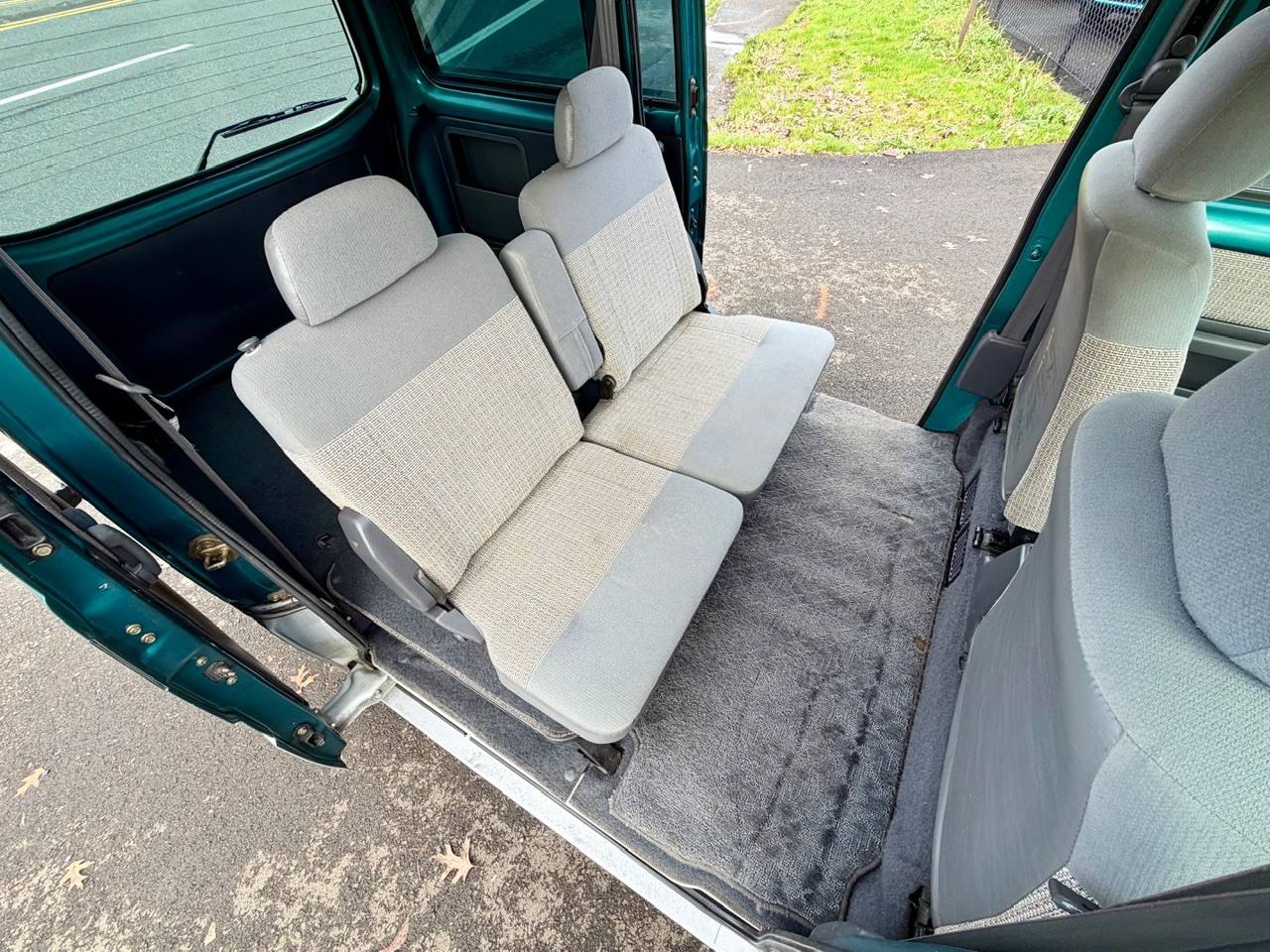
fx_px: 514
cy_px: 476
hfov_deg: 102.1
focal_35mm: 14
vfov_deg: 85.7
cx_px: 635
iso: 64
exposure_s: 1/121
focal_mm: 2.22
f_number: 2.2
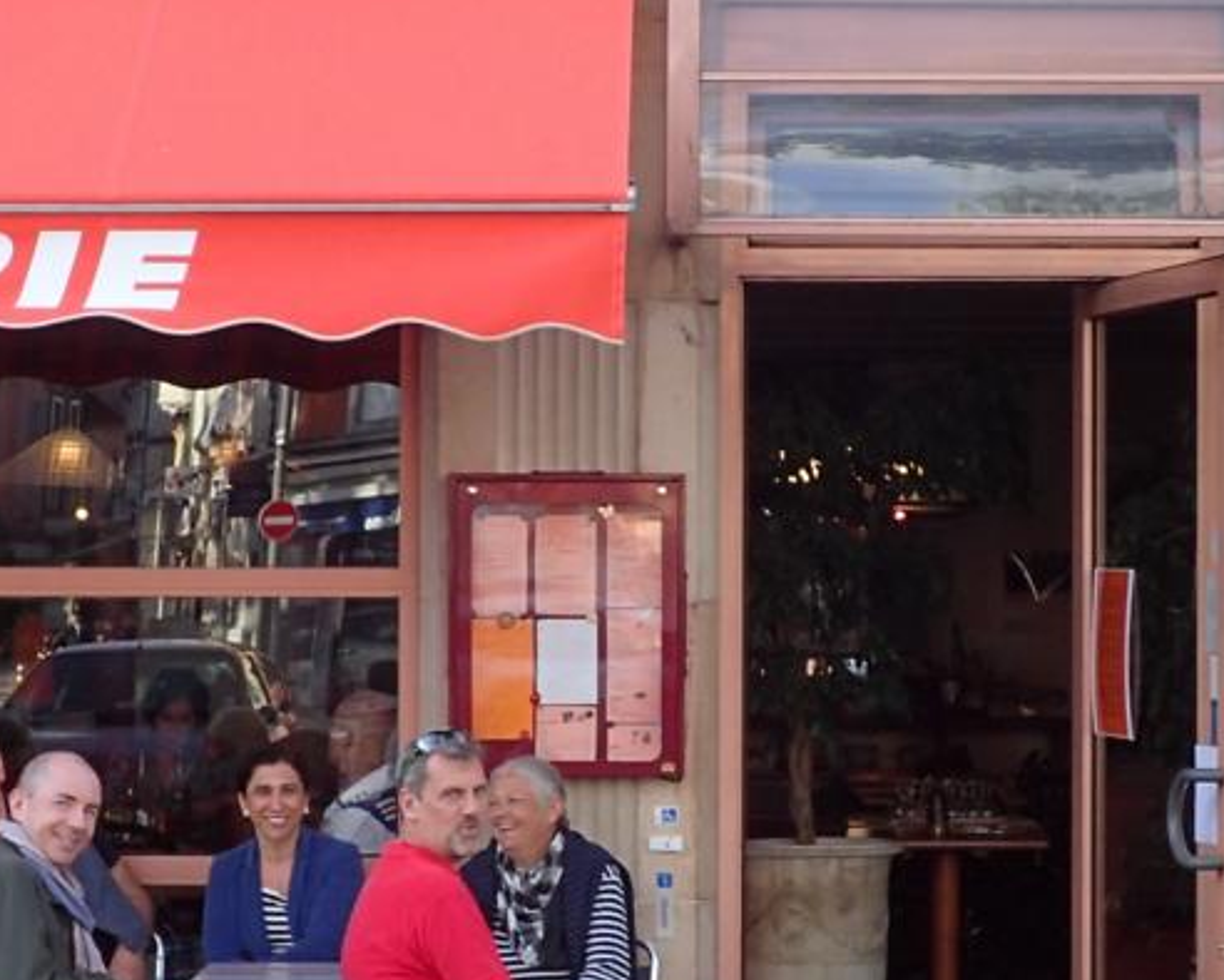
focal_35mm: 111
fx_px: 4023
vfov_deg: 13.9
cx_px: 570
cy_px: 550
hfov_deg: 17.3
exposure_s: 1/100
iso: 100
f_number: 3.5
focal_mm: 6.42
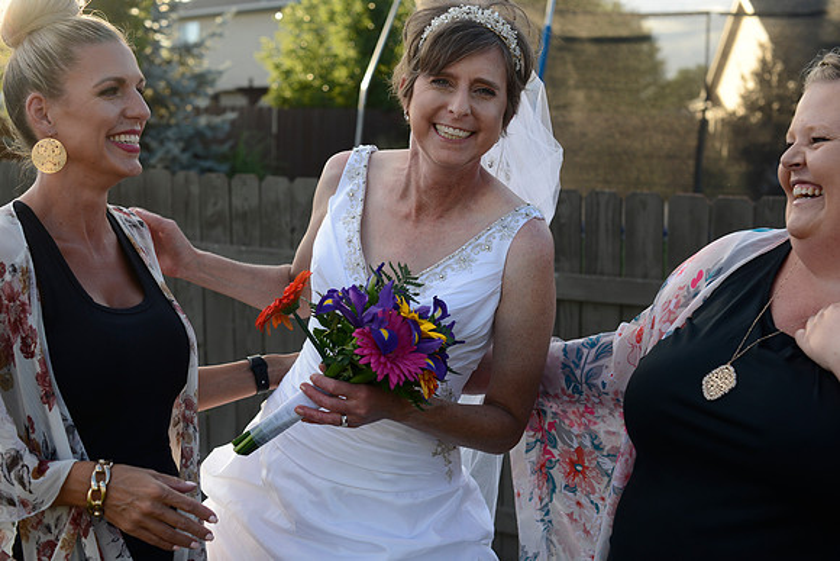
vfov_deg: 27.0
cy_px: 280
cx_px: 420
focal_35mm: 50
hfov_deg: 39.6
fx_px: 1167
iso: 400
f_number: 5
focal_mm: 50
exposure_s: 1/400
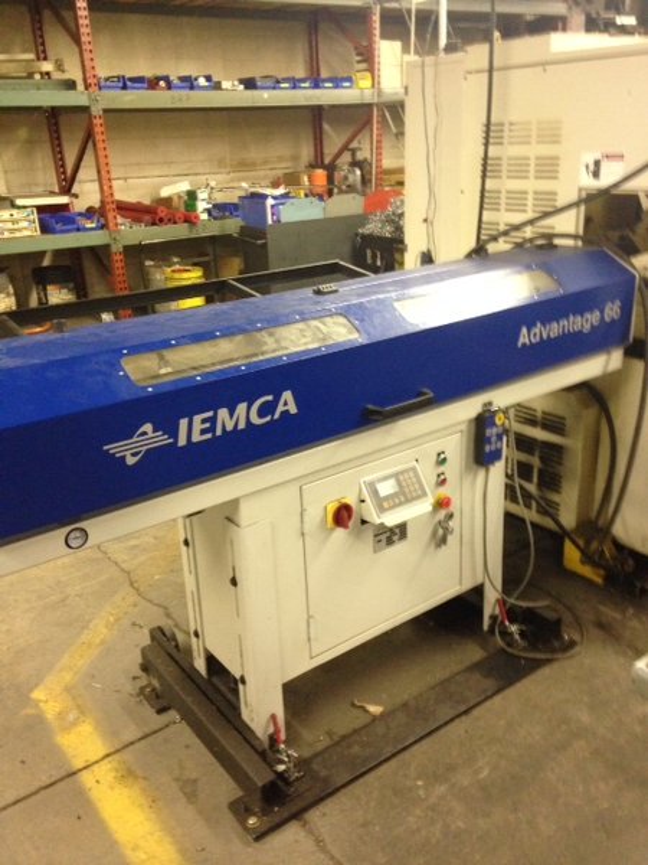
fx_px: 824
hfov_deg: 42.9
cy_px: 432
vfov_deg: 55.4
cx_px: 324
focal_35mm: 33
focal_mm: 4.12
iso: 320
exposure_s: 1/20
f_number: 2.4
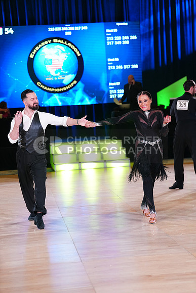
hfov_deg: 15.4
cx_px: 98
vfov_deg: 22.9
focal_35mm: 89
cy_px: 146
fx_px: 726
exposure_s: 1/400
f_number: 2.8
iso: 2000
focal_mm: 89
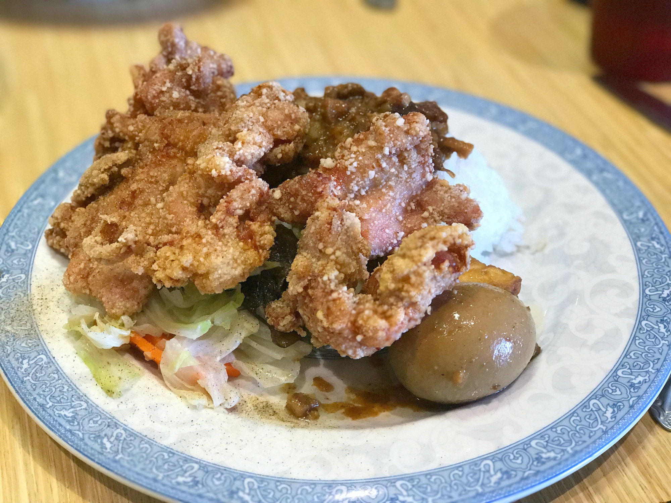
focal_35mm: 57
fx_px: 1105
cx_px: 336
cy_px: 252
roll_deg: -1.3
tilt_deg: -37.5
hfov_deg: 33.8
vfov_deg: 25.7
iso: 200
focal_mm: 6.6
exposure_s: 1/60
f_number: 2.8
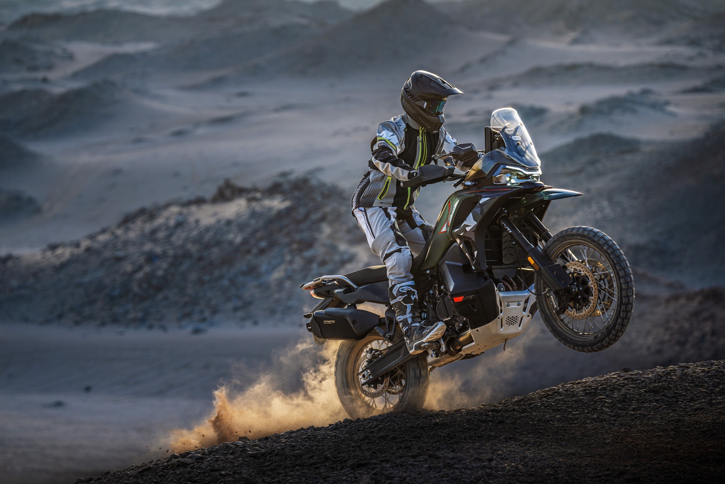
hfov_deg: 12.2
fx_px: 3383
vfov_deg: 8.2
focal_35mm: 168
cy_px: 242
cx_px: 362
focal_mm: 168
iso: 100
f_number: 4.5
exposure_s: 1/800
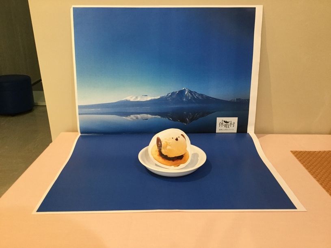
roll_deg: -1.3
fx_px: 296
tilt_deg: -19.2
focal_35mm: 31
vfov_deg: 45.4
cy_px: 124
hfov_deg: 58.4
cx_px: 166
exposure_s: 1/30
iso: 160
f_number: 2.4
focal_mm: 3.3
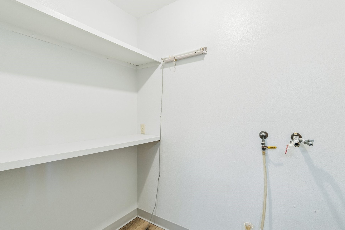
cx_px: 173
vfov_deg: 70.4
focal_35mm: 17
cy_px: 117
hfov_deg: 93.3
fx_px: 163
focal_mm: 10
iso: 200
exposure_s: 1/15
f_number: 6.3
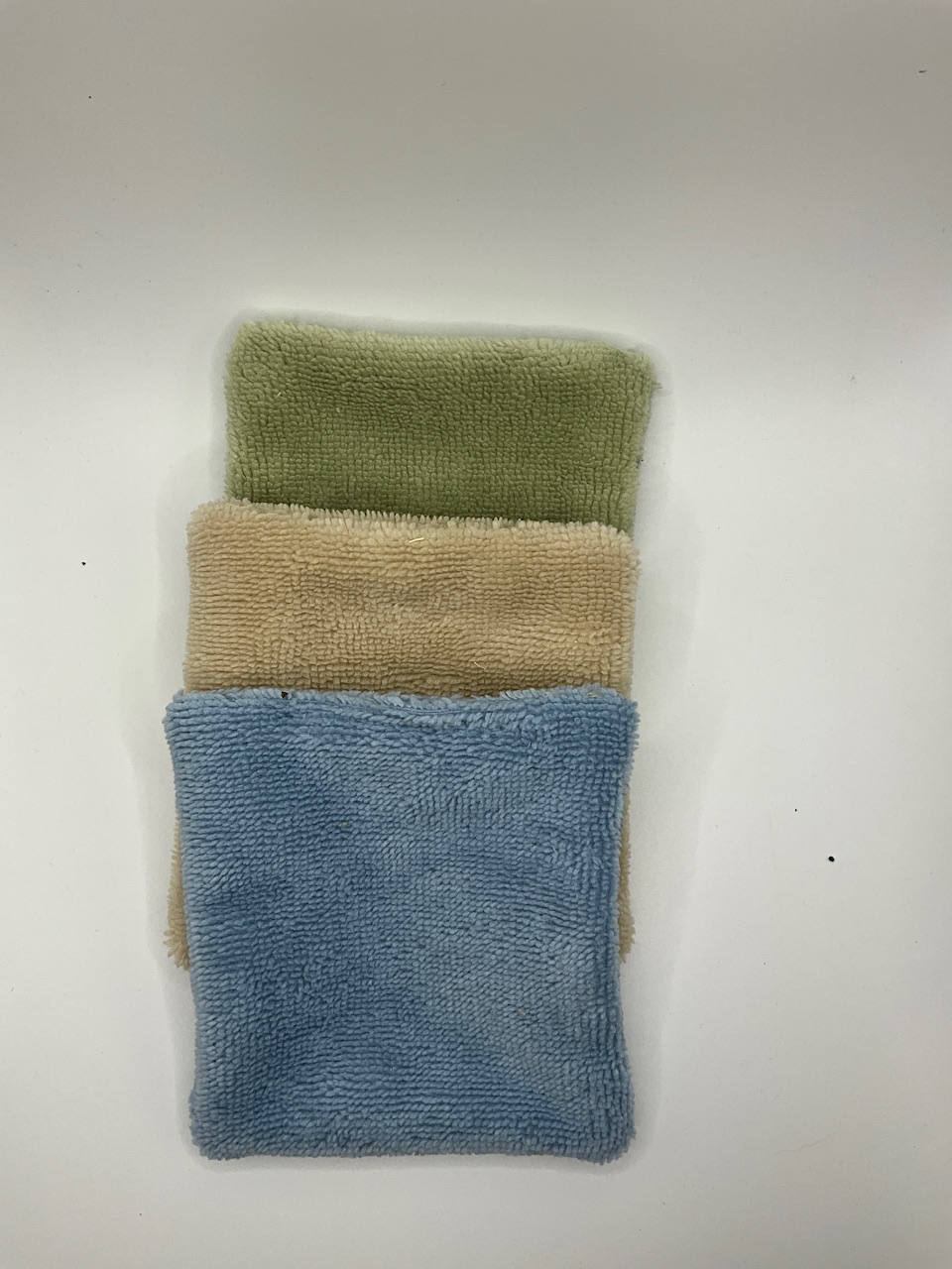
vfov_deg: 61.7
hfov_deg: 48.2
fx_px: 1063
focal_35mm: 29
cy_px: 634
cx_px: 476
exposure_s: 1/234
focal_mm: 3
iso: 20
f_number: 1.8
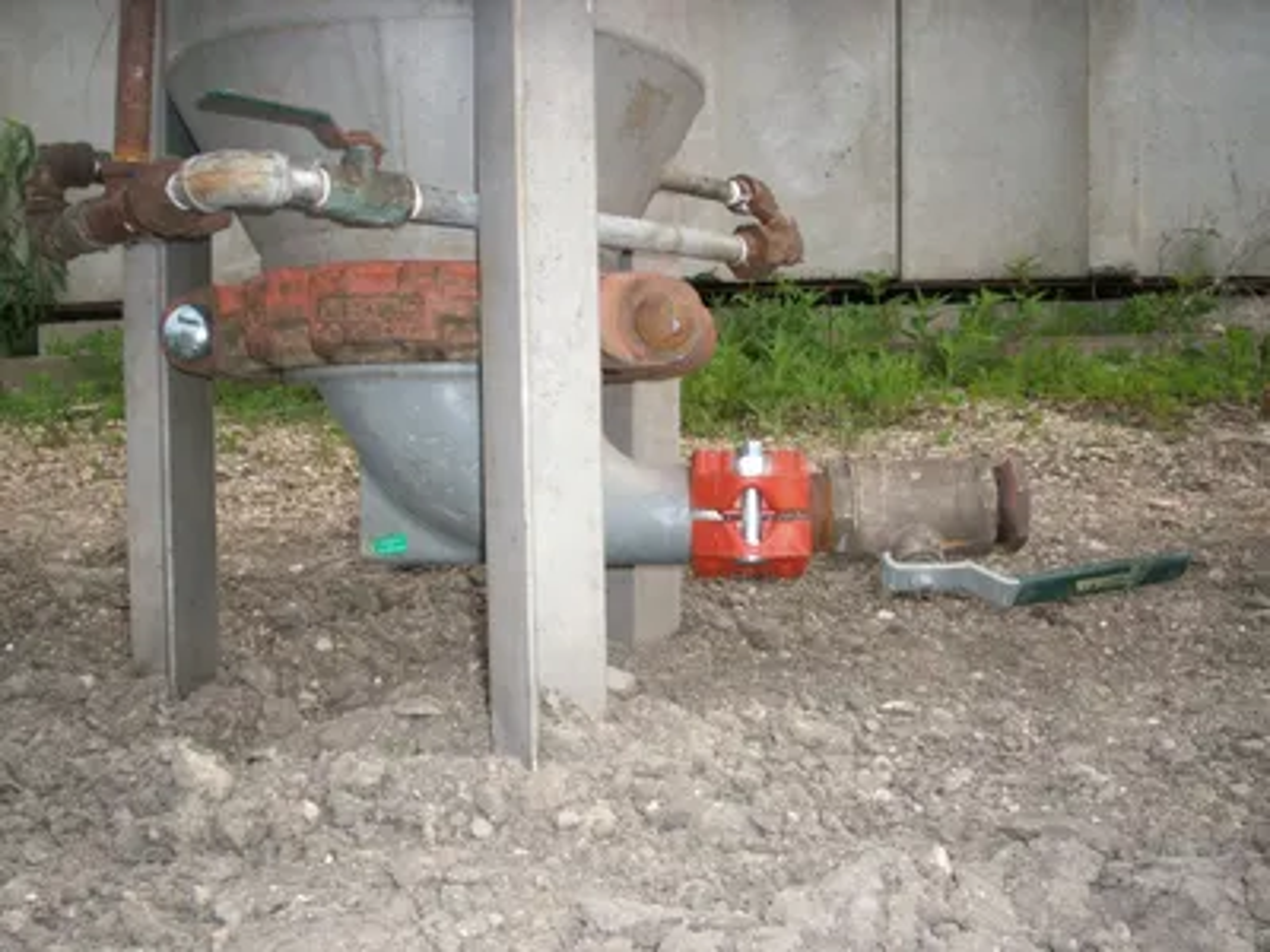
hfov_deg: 51.4
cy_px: 476
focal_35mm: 36
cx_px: 635
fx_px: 1321
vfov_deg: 39.7
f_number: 4.5
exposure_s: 1/288
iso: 100
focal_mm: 5.9
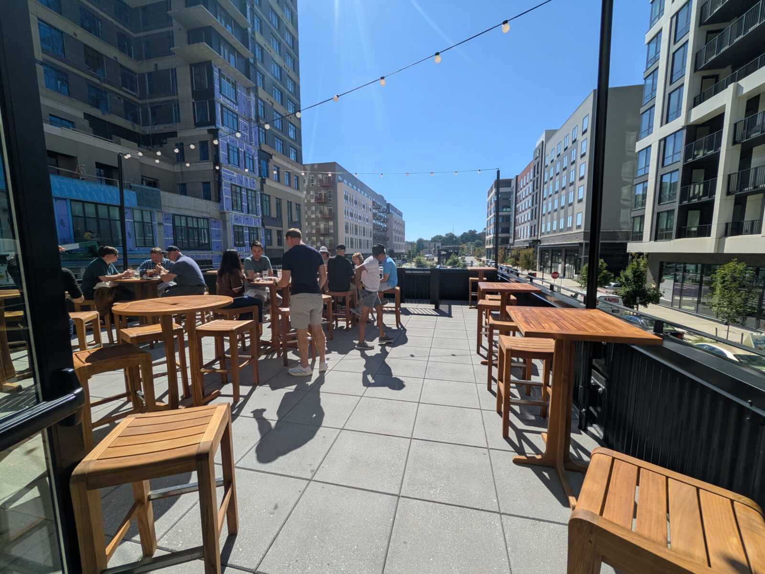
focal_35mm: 14
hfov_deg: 102.1
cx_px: 382
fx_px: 309
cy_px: 287
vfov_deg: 85.7
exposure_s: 1/2237
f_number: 2.2
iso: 51
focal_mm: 1.83
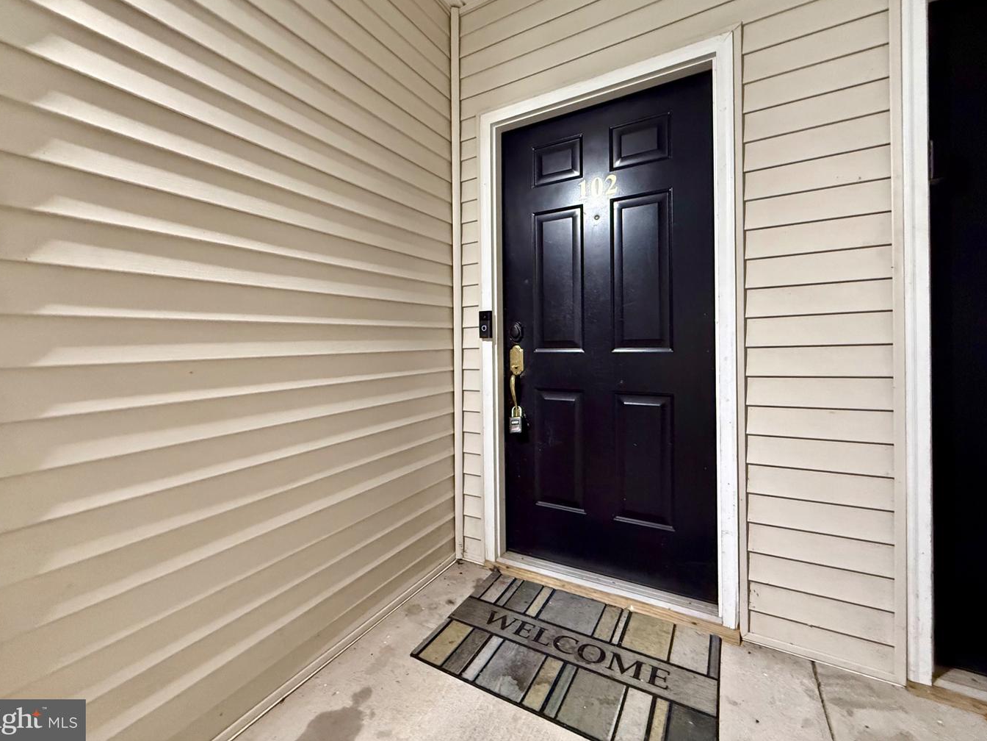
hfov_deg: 98.2
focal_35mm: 15
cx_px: 485
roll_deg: +1.5
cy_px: 345
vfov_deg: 81.6
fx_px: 428
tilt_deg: +1.4
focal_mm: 2.22
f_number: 2.2
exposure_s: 1/60
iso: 800
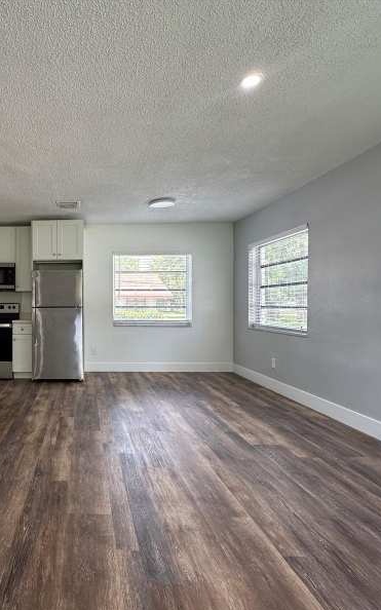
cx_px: 65
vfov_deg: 85.1
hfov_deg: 54.6
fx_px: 332
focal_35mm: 20
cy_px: 306
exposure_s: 1/120
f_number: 2.2
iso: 125
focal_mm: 2.22
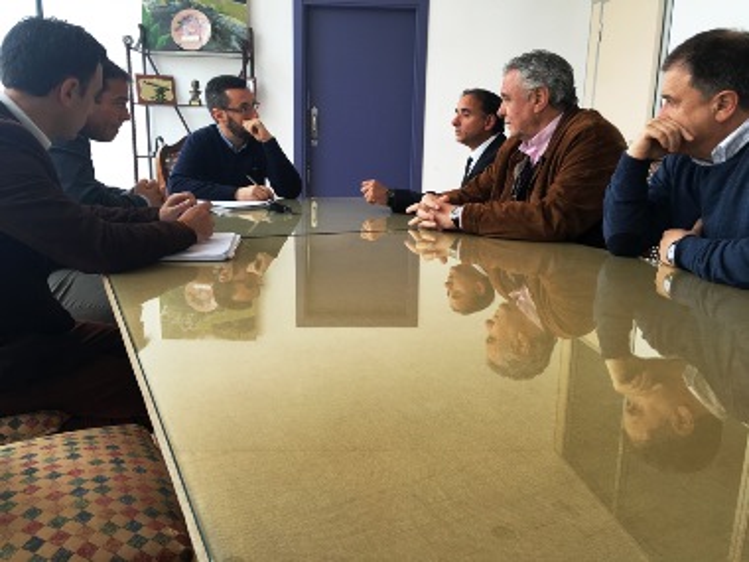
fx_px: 627
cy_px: 281
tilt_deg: -11.7
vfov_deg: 48.2
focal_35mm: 29
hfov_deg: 61.7
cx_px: 374
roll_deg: -1.3
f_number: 2.2
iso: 32
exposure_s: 1/50
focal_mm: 4.15
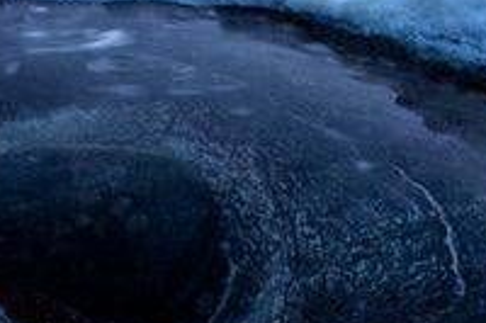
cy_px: 63
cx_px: 85
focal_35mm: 60
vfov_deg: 22.3
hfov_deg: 32.4
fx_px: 809
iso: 100
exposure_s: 1.6
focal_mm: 20
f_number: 9
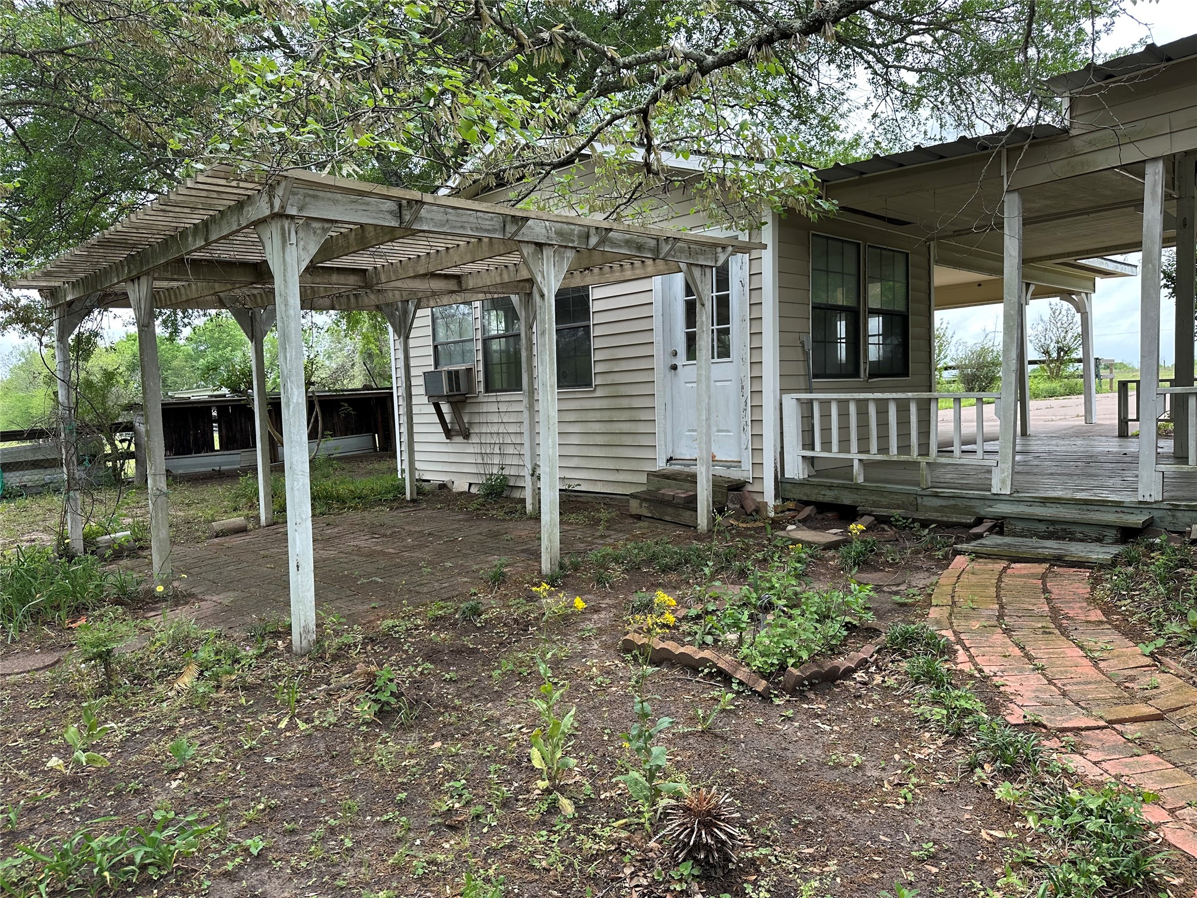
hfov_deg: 71.6
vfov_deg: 56.8
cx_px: 598
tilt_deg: -4.8
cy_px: 449
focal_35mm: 24
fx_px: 830
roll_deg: +1.0
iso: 80
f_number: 1.78
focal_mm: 6.86
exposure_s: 1/762
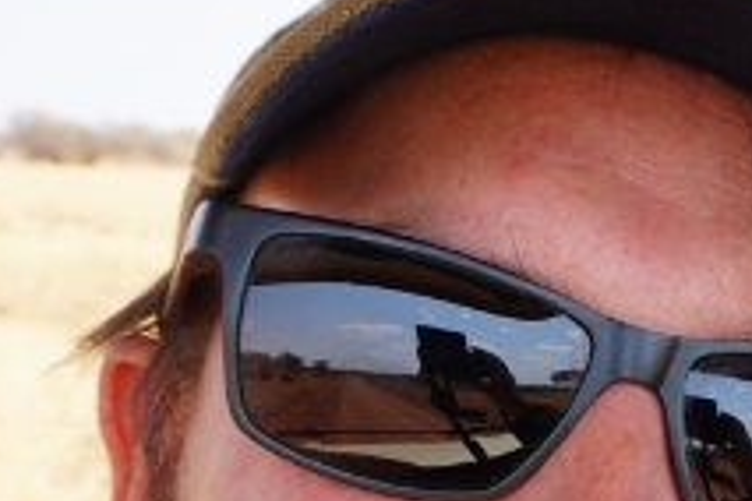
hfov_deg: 19.8
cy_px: 672
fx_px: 1880
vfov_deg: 14.5
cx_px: 1109
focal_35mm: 90
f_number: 8
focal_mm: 16
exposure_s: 1/80
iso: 100
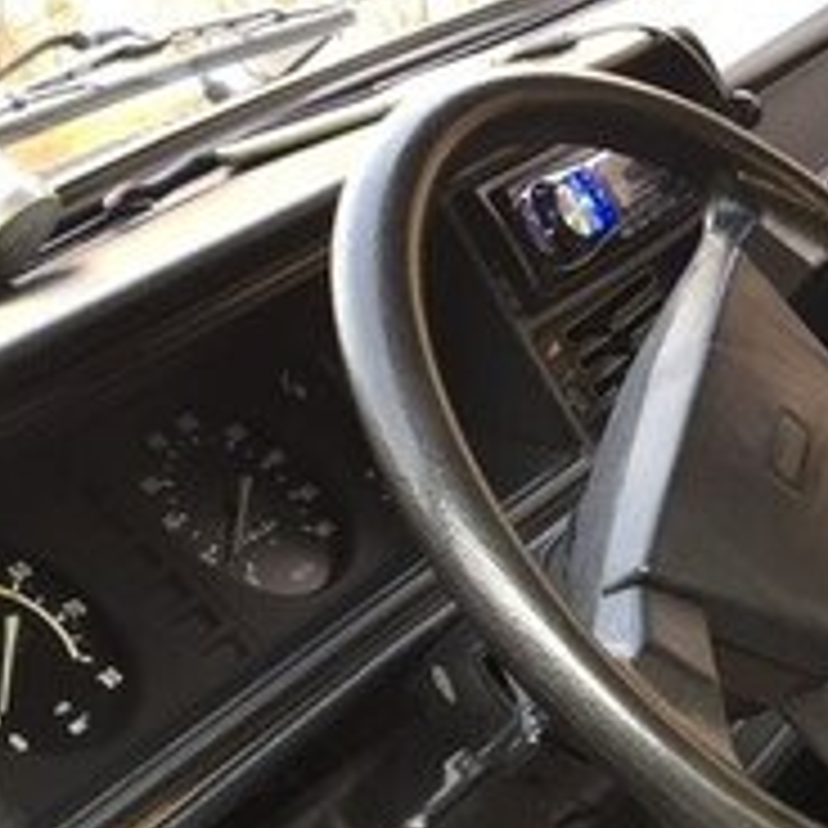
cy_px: 979
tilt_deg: -33.5
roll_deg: +4.5
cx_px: 1395
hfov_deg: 16.4
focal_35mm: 92
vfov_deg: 18.0
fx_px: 2490
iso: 40
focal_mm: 4.15
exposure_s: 1/50
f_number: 2.2
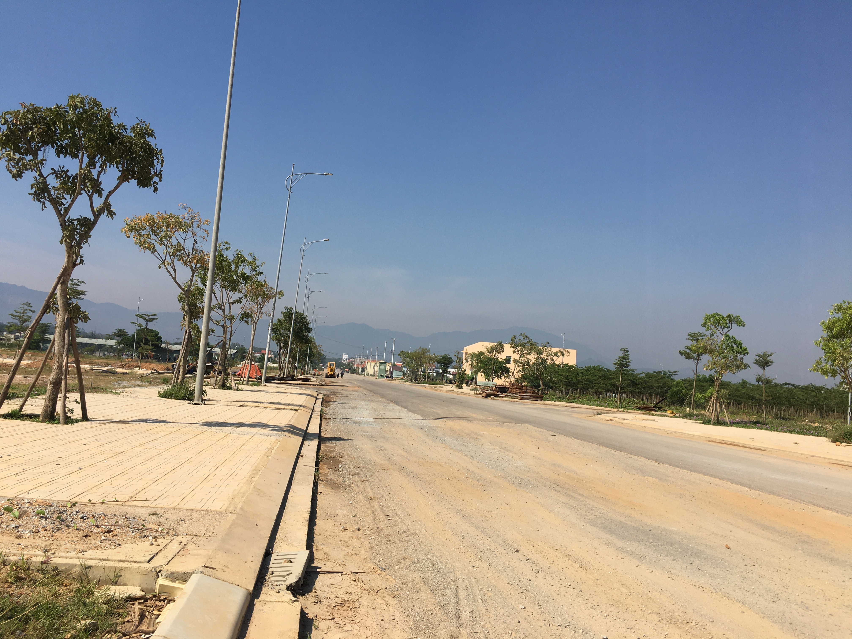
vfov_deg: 48.2
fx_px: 714
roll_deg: -5.8
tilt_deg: +5.6
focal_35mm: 29
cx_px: 426
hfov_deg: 61.7
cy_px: 320
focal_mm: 4.15
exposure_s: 1/2404
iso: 25
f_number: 2.2
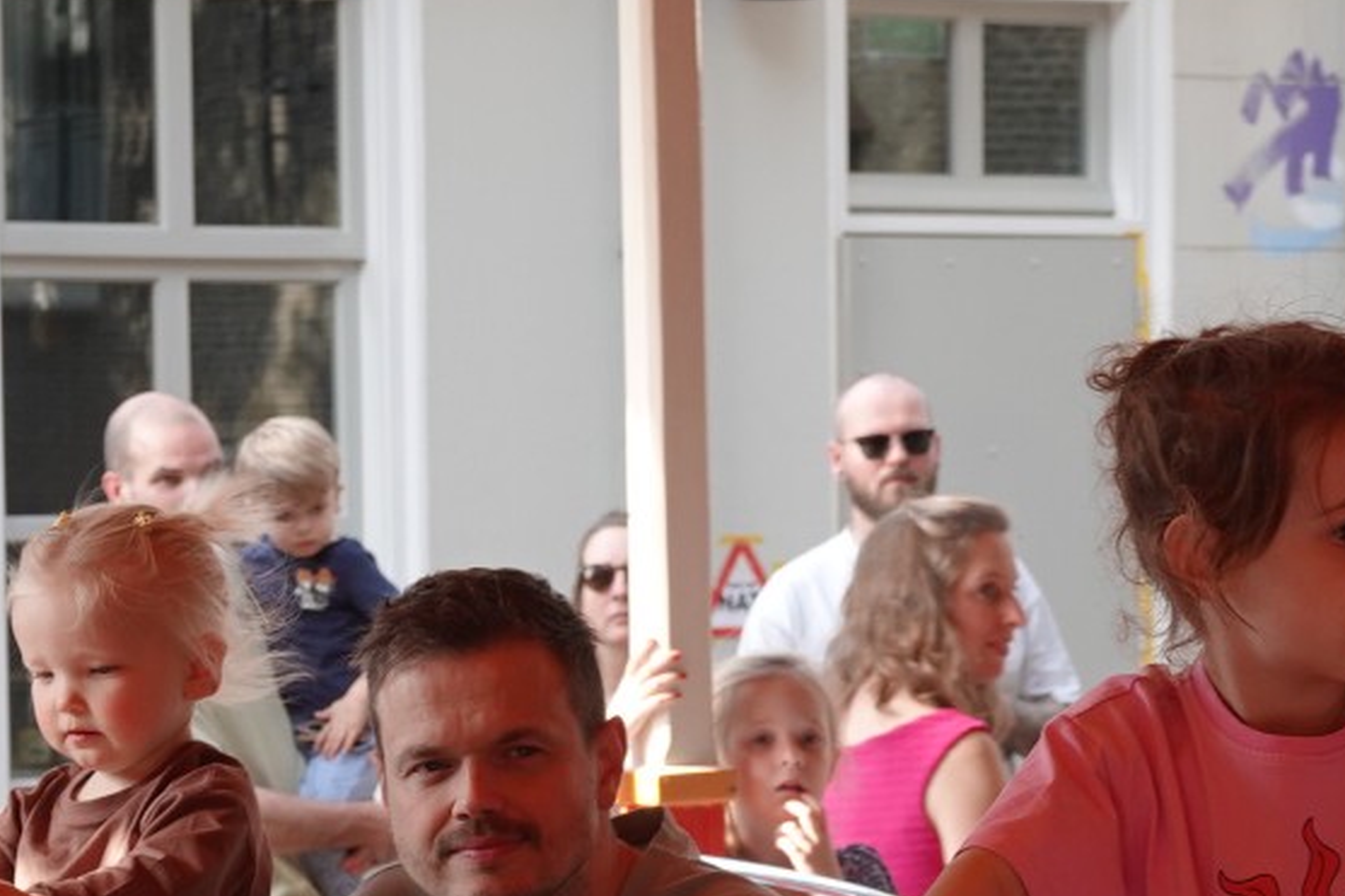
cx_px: 671
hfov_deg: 13.1
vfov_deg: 8.6
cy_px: 1041
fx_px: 5864
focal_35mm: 157
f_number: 3.2
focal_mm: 19.68
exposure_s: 1/125
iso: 100
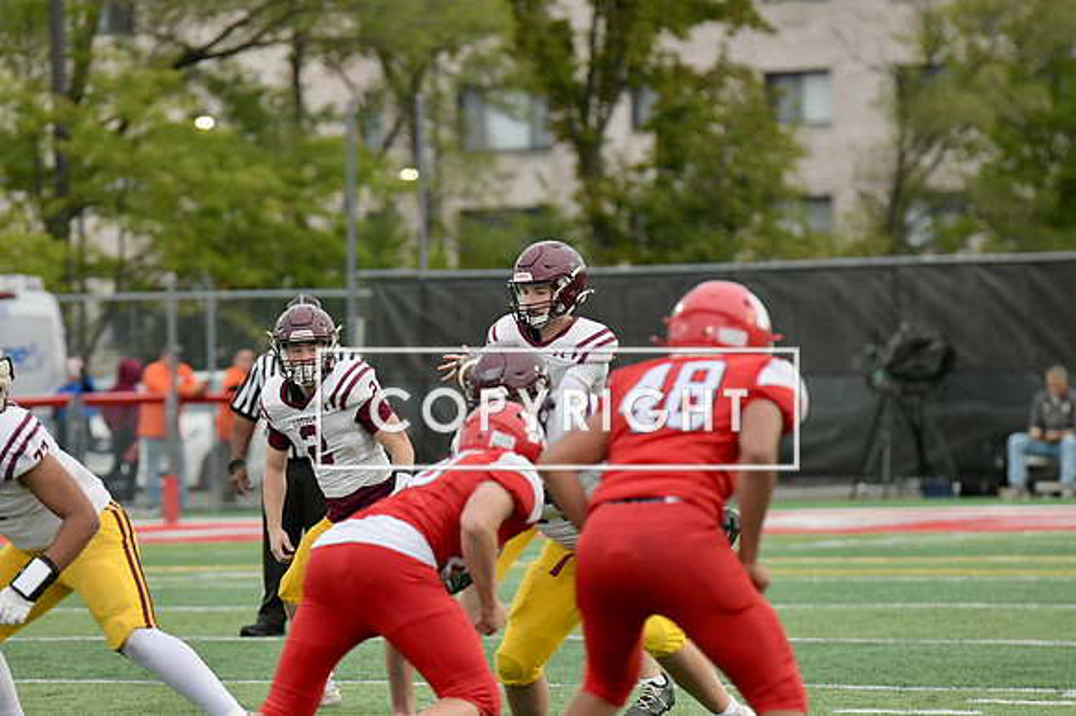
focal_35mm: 300
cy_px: 358
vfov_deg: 4.6
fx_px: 8961
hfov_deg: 6.9
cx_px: 538
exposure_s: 1/1000
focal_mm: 200
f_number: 3.2
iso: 2000
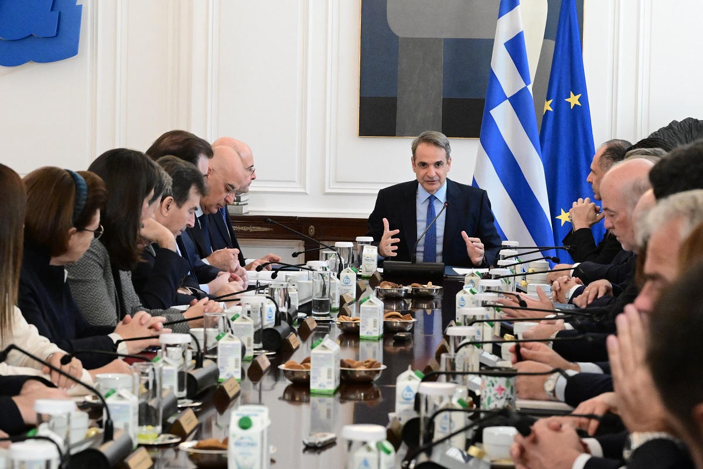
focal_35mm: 105
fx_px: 2050
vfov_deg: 13.0
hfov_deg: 19.5
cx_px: 352
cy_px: 234
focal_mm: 70
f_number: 6.3
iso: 10000
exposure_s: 1/640
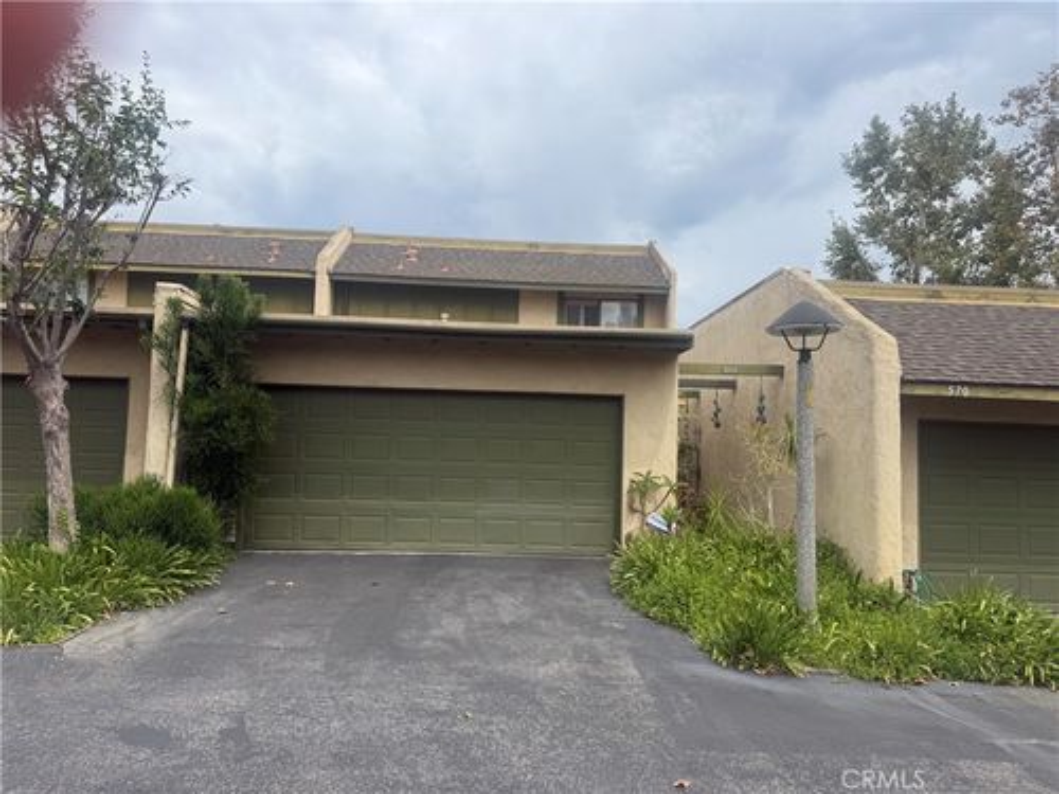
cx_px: 530
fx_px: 734
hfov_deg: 71.6
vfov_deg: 56.8
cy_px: 397
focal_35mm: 24
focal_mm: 6.76
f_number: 1.78
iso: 80
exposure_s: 1/4673
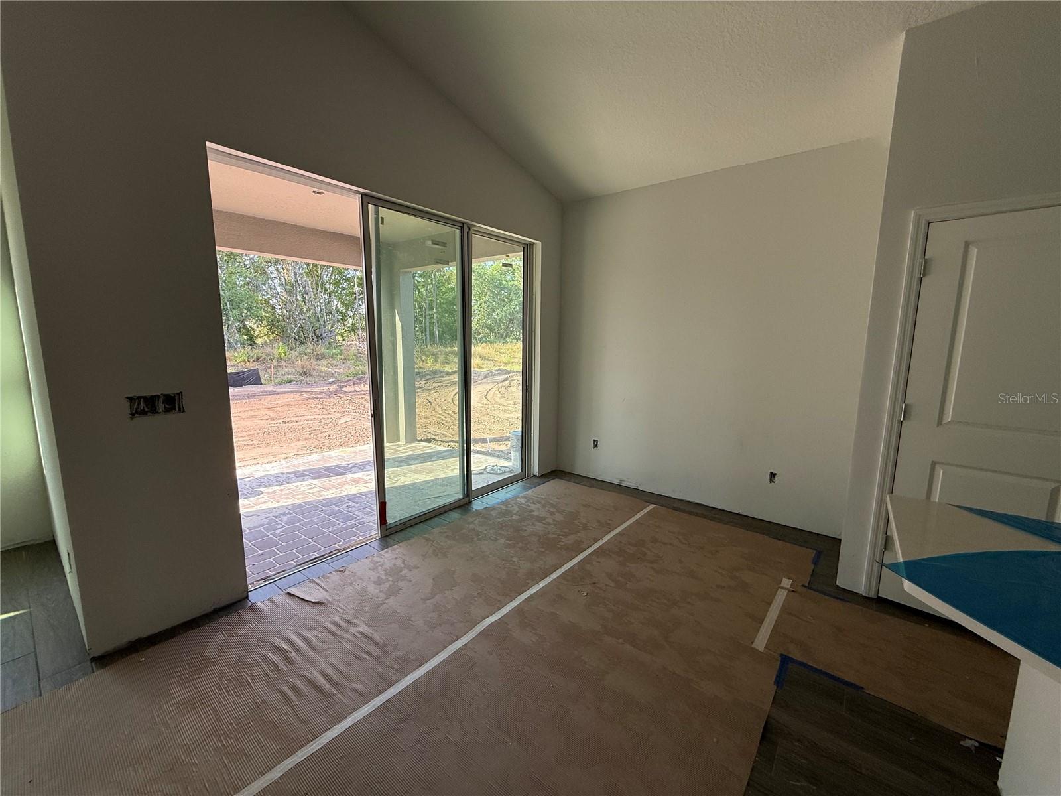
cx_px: 530
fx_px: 429
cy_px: 398
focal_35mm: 14
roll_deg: -0.6
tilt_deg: -7.7
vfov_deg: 85.7
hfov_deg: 102.1
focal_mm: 2.22
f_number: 2.2
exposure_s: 1/192
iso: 64
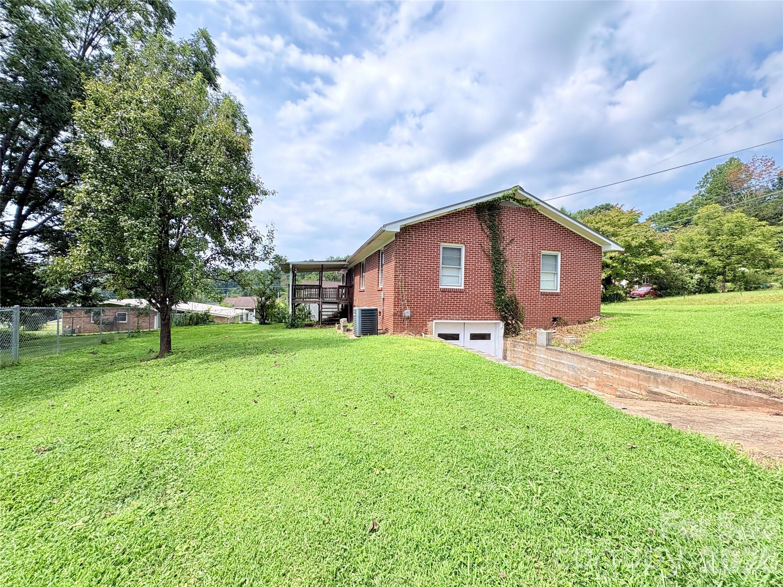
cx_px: 392
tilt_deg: +0.9
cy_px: 294
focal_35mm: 14
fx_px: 317
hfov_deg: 102.1
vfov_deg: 85.7
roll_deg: -0.8
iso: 64
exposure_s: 1/756
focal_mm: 2.22
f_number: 2.2
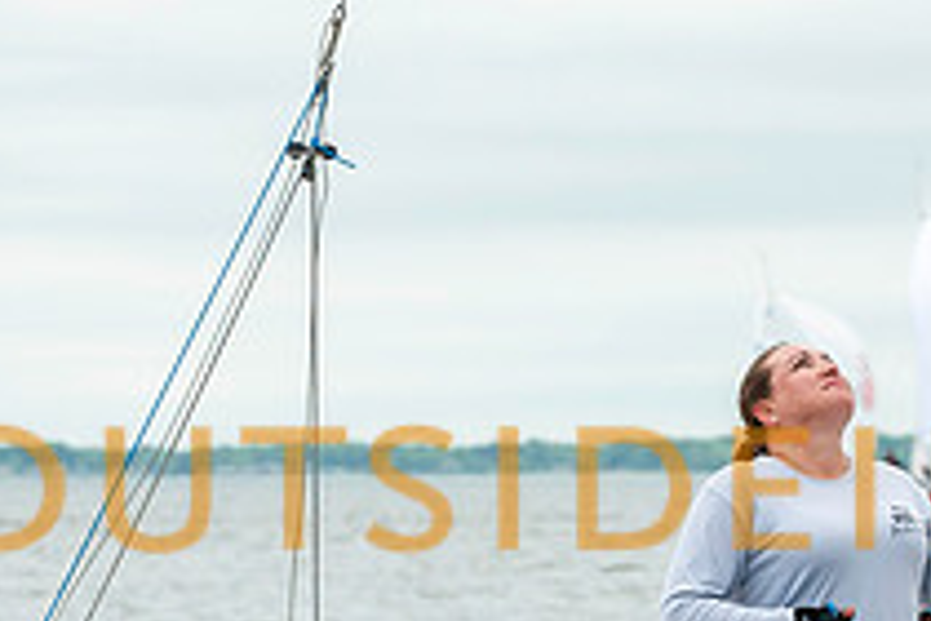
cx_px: 882
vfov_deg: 3.8
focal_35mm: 363
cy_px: 461
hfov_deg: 5.7
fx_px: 9387
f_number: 5.6
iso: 500
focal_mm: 130
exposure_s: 1/2500
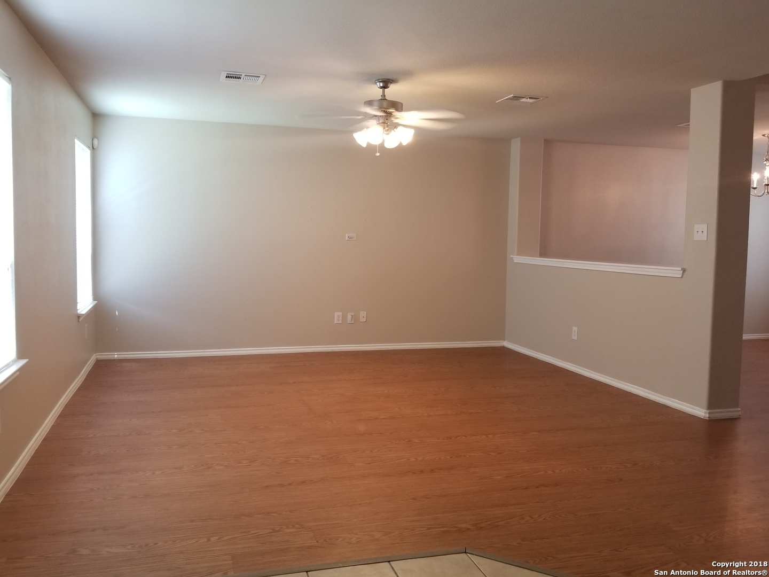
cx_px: 384
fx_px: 578
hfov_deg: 67.3
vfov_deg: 53.1
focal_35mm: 26
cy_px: 288
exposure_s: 1/60
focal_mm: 4.25
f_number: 1.7
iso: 160
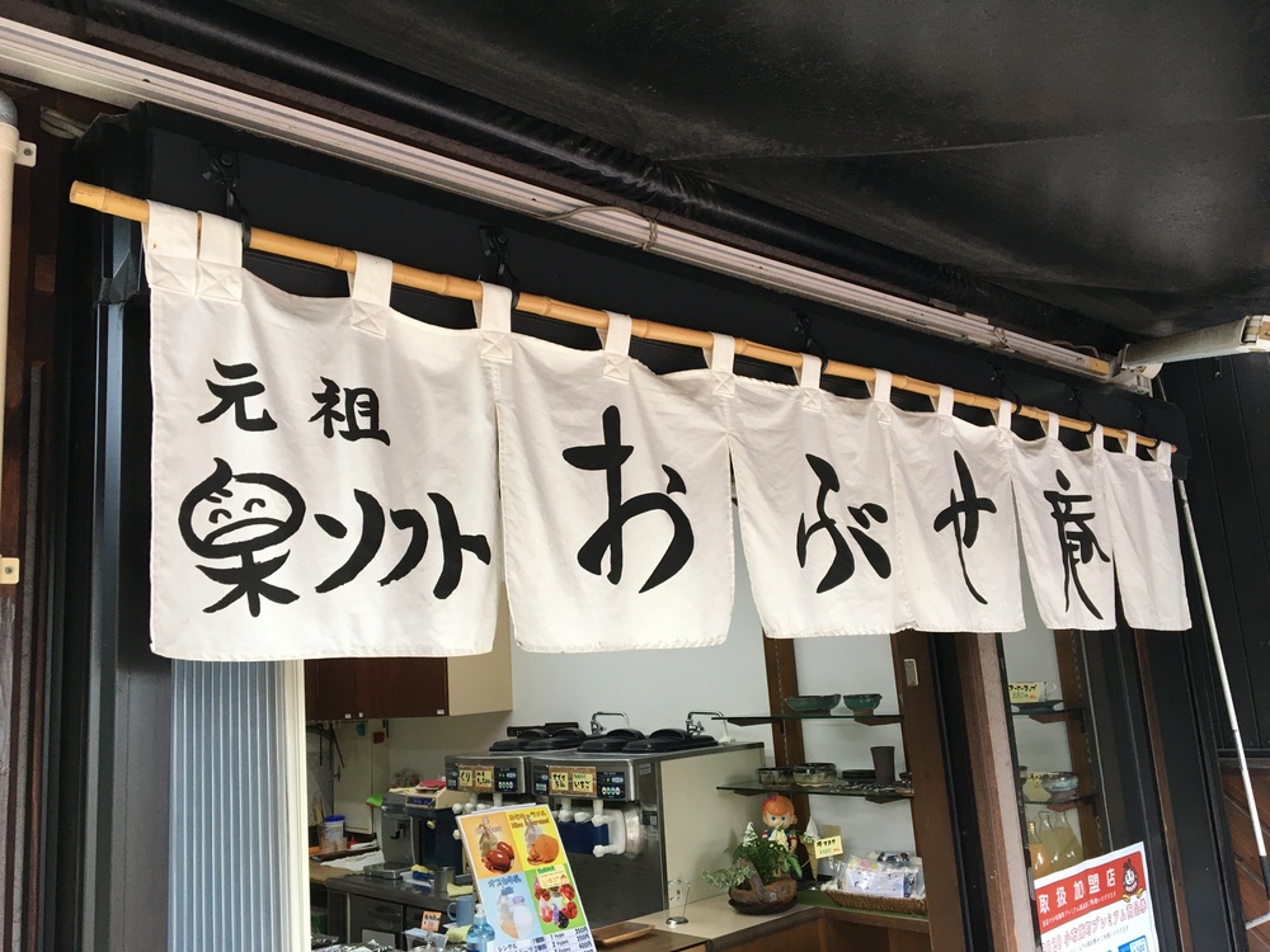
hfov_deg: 61.7
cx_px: 635
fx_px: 1064
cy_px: 476
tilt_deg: +10.9
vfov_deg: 48.2
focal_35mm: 29
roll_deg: +3.5
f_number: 2.2
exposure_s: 1/30
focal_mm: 4.15
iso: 40
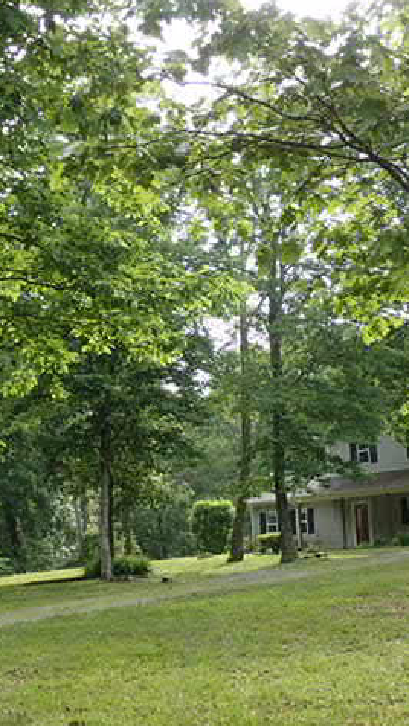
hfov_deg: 19.1
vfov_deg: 33.3
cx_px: 209
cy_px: 363
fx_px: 1214
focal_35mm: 63
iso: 100
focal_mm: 7.86
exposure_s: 1/200
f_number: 4
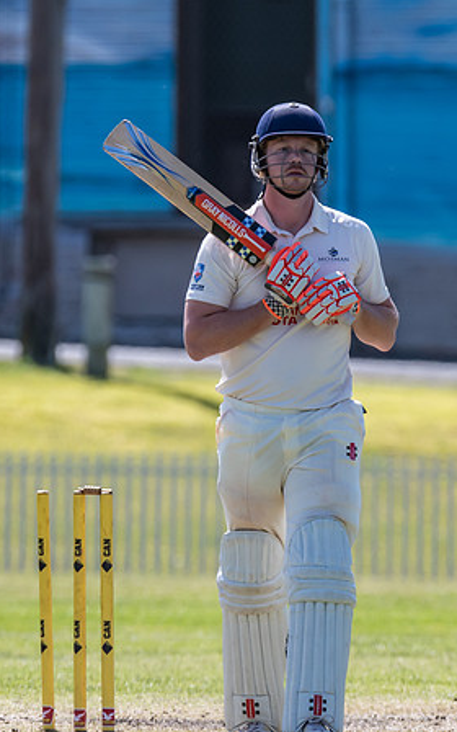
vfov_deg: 2.0
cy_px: 355
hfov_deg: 1.2
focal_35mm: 1068
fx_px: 21283
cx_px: 217
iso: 500
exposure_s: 1/1600
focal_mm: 450
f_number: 7.1
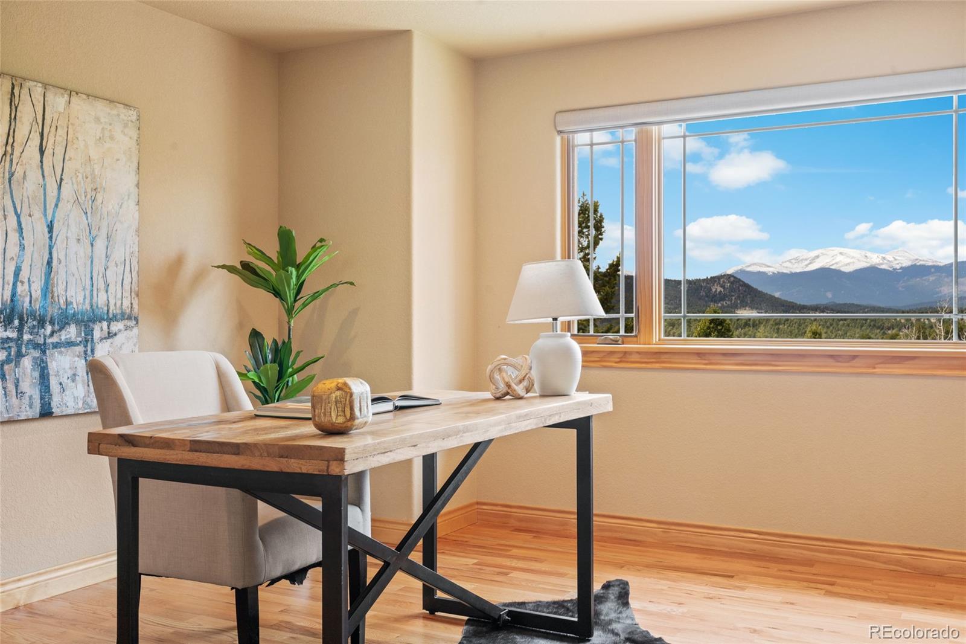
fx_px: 939
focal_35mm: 35
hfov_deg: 54.4
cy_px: 322
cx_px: 483
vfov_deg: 37.8
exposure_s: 1/10
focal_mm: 35
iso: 160
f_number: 10
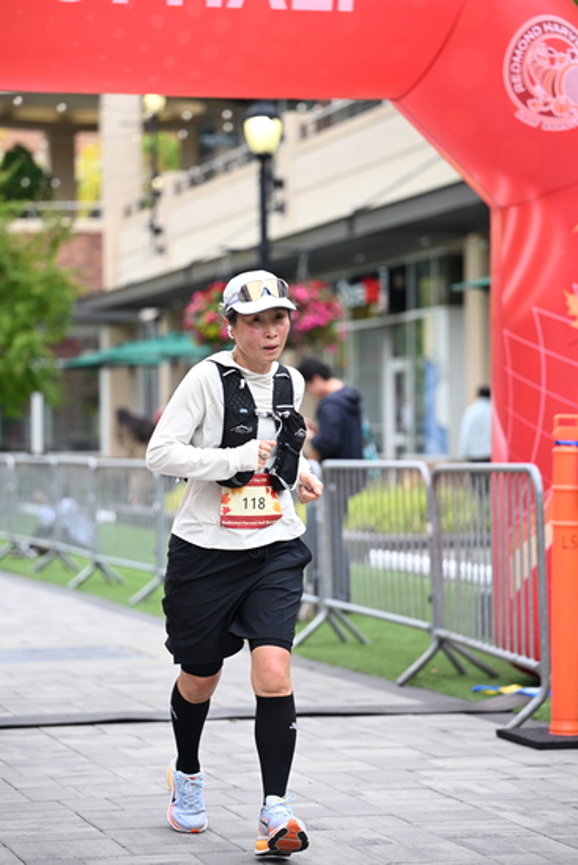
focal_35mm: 98
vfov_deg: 20.8
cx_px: 289
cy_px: 432
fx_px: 2358
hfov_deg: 14.0
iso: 640
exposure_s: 1/1600
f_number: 2.8
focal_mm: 98
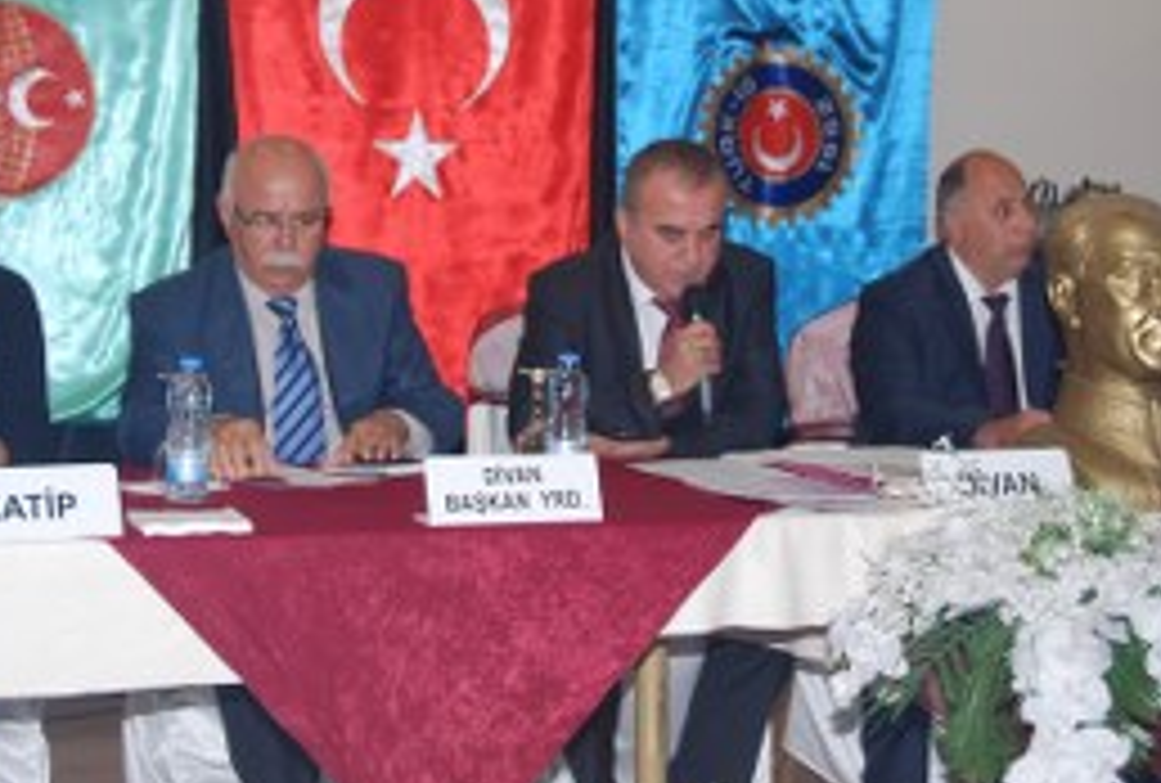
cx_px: 598
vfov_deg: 17.6
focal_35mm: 78
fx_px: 2524
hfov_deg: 25.9
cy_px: 225
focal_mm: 32
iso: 200
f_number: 4.2
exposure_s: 1/60
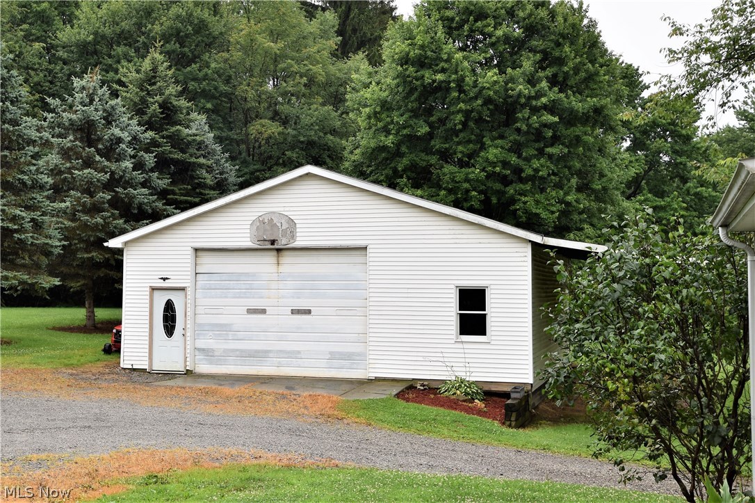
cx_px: 378
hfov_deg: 53.2
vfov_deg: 36.8
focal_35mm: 36
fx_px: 755
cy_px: 252
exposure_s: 1/100
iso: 100
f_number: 8
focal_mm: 24
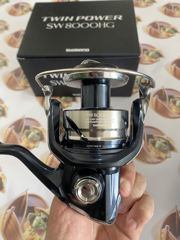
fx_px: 180
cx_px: 90
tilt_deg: -60.1
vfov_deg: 67.3
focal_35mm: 26
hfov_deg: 53.1
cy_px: 120
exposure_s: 1/60
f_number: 1.8
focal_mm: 4.25
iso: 100
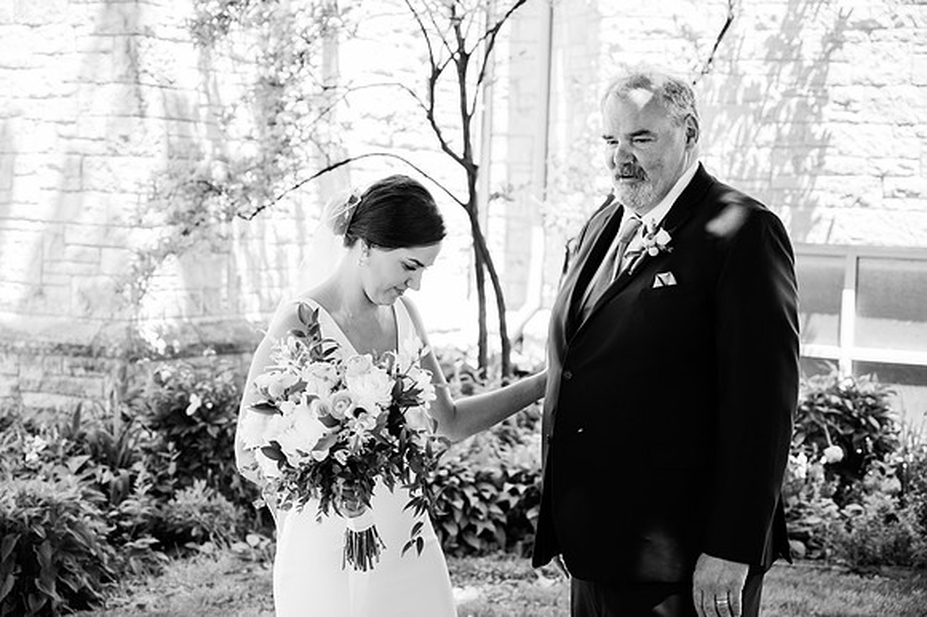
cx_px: 464
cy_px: 308
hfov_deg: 31.4
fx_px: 1647
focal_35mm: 64
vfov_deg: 21.2
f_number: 4
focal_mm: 64
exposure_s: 1/320
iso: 320
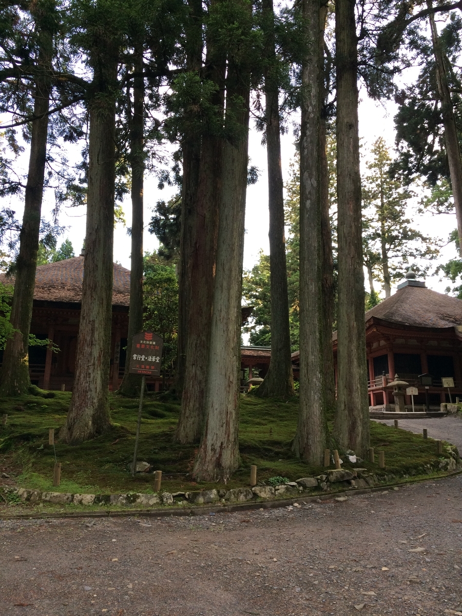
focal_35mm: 29
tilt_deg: +13.0
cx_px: 231
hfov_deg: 48.2
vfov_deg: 61.7
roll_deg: +0.4
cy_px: 308
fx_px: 516
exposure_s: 1/120
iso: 64
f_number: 2.2
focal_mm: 4.15
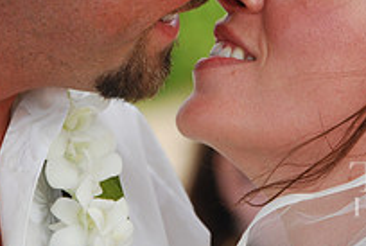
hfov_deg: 3.7
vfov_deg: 2.5
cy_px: -40
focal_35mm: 554
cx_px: 237
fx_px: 5645
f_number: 5
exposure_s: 1/400
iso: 200
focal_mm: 130
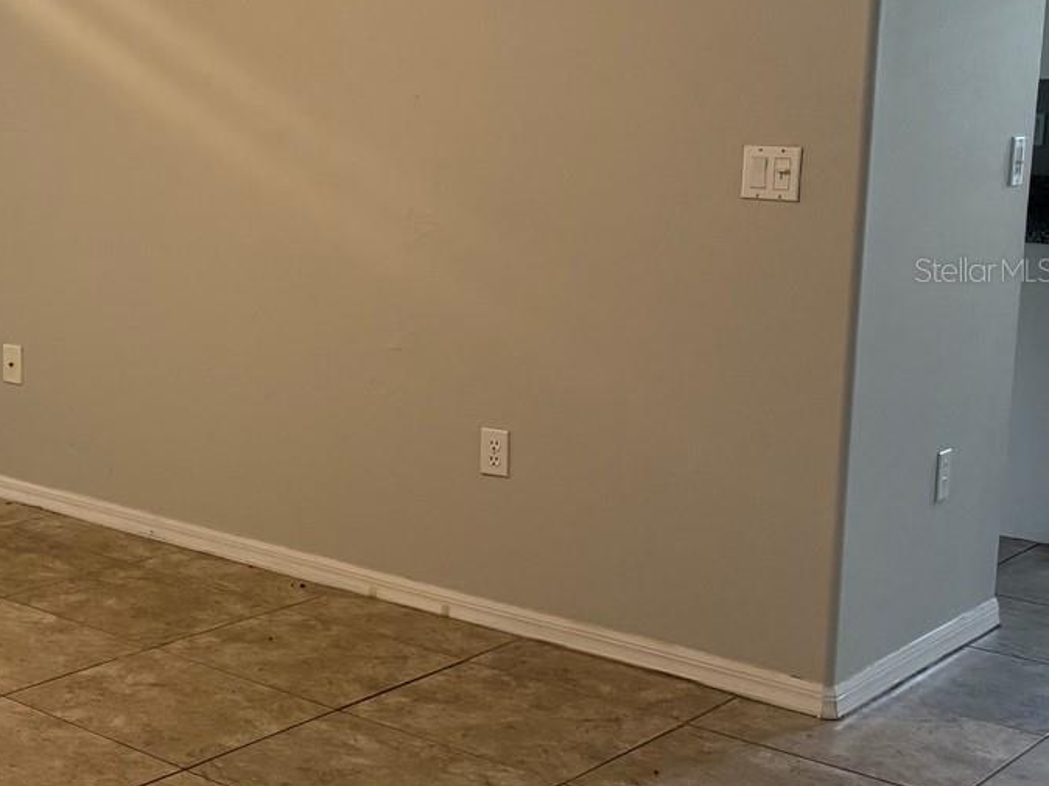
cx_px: -184
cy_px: 269
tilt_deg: -7.8
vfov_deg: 25.5
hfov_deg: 29.5
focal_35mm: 57
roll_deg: -0.4
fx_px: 1727
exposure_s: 1/60
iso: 200
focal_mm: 6.76
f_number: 1.78
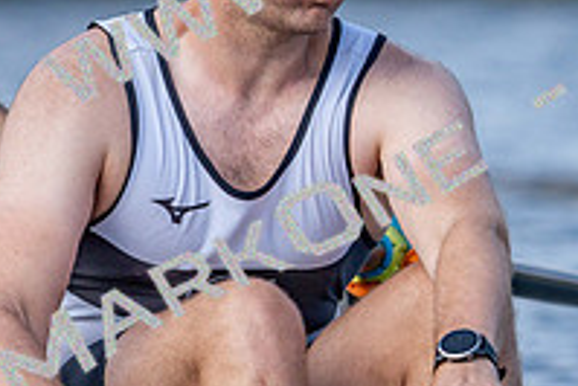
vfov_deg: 1.4
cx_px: 401
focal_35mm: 1011
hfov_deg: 2.0
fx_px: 16243
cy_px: 112
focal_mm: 347
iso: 500
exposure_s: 1/1600
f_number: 6.3
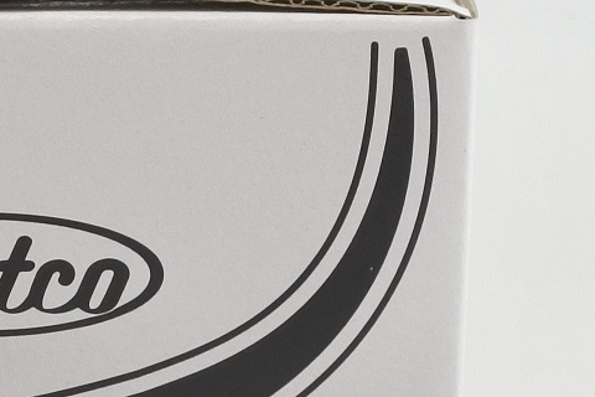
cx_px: -207
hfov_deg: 10.1
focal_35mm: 200
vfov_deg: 6.8
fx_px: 3305
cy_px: 410
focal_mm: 20.1
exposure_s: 1/125
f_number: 4.8
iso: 500
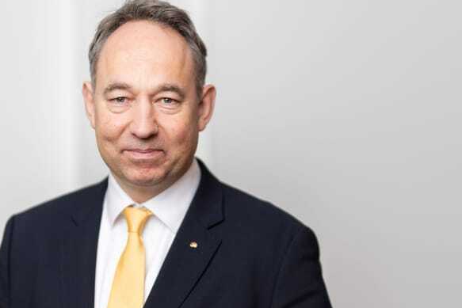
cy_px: 150
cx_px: 235
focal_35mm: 112
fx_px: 1438
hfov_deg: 18.3
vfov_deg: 12.2
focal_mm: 85
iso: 125
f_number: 1.4
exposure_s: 1/200
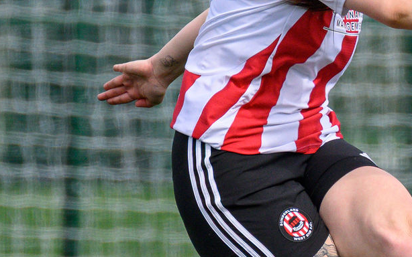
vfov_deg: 0.5
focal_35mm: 2525
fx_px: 28357
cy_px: -30
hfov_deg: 0.8
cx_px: 479
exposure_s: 1/1600
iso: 560
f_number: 5.6
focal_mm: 400
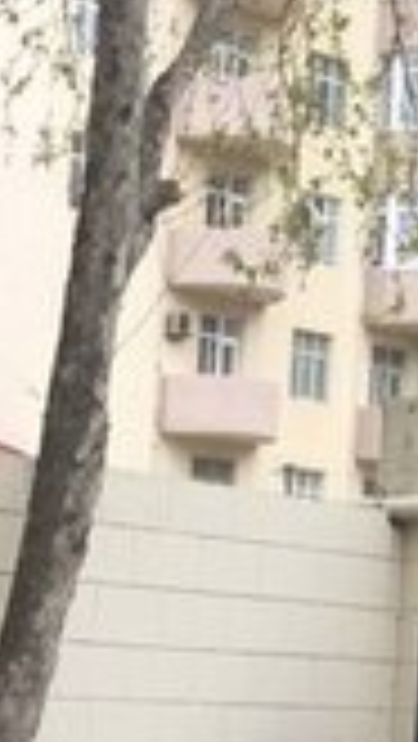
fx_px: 2479
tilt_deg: -7.2
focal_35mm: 126
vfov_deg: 16.0
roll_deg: -2.4
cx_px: -351
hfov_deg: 9.2
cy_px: 1023
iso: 40
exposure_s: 1/100
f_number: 2.2
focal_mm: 4.15
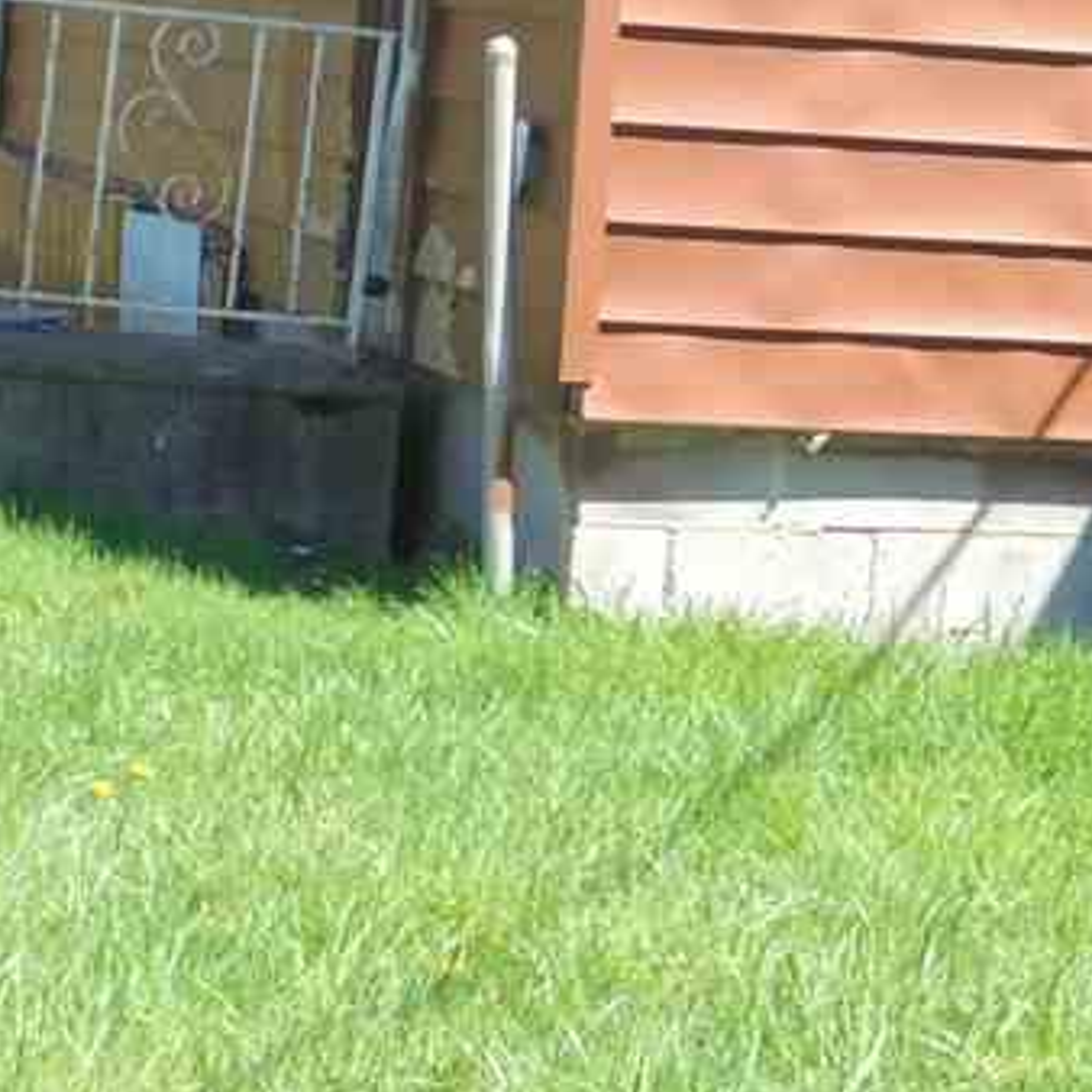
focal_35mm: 164
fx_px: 5853
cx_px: 1283
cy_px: 229
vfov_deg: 10.6
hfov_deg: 10.5
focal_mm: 8.9
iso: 100
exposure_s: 1/200
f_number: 4.8
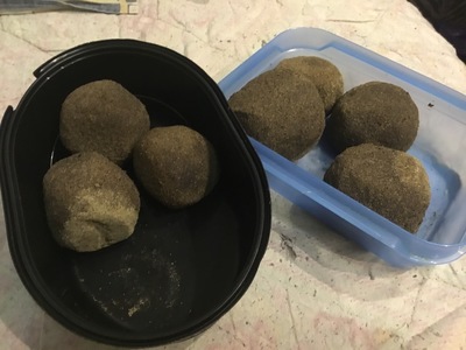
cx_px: 233
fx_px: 417
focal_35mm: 31
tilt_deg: -51.2
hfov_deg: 58.4
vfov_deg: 45.4
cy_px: 175
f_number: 2.4
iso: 500
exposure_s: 1/17
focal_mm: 3.3
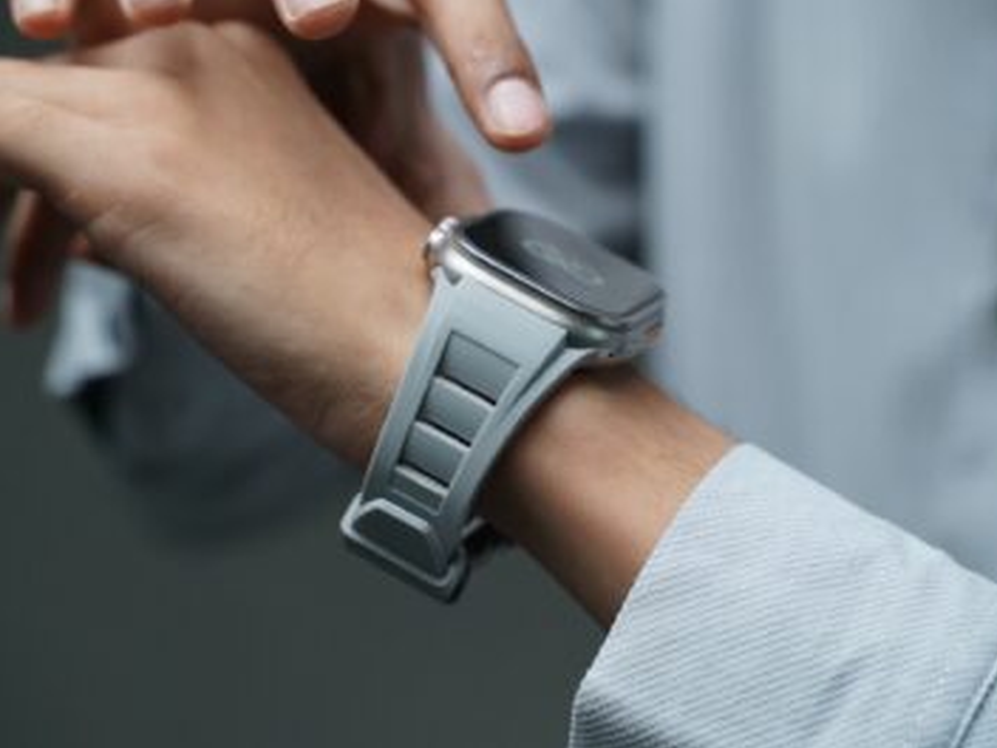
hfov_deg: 23.8
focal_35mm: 82
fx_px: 2362
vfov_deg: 18.0
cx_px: 473
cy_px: 373
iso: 3200
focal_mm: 75
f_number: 4.5
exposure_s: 1/250
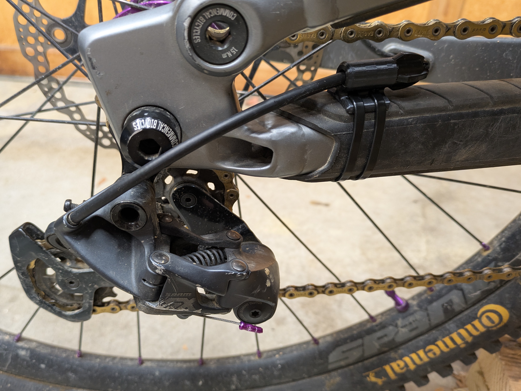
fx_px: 437
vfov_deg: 48.1
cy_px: 223
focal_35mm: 29
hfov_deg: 61.6
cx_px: 245
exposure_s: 1/30
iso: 251
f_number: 1.89
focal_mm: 5.43
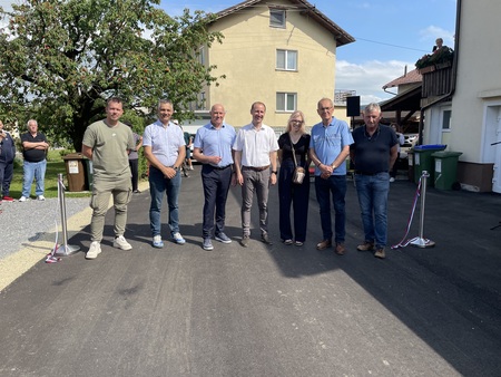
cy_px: 188
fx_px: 377
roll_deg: +0.1
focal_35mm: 26
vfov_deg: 53.1
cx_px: 250
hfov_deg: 67.3
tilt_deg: -8.5
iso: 32
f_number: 1.6
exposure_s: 1/3509
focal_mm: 4.2
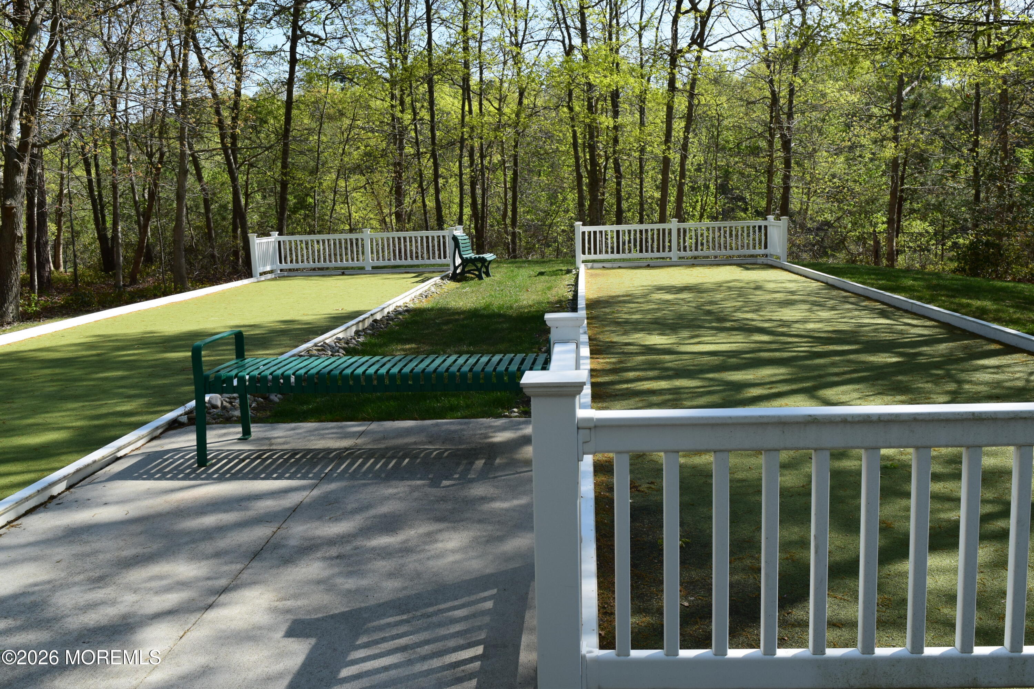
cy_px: 344
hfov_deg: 53.1
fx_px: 1034
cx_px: 517
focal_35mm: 36
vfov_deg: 36.9
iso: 400
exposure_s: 1/400
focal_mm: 24
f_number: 11
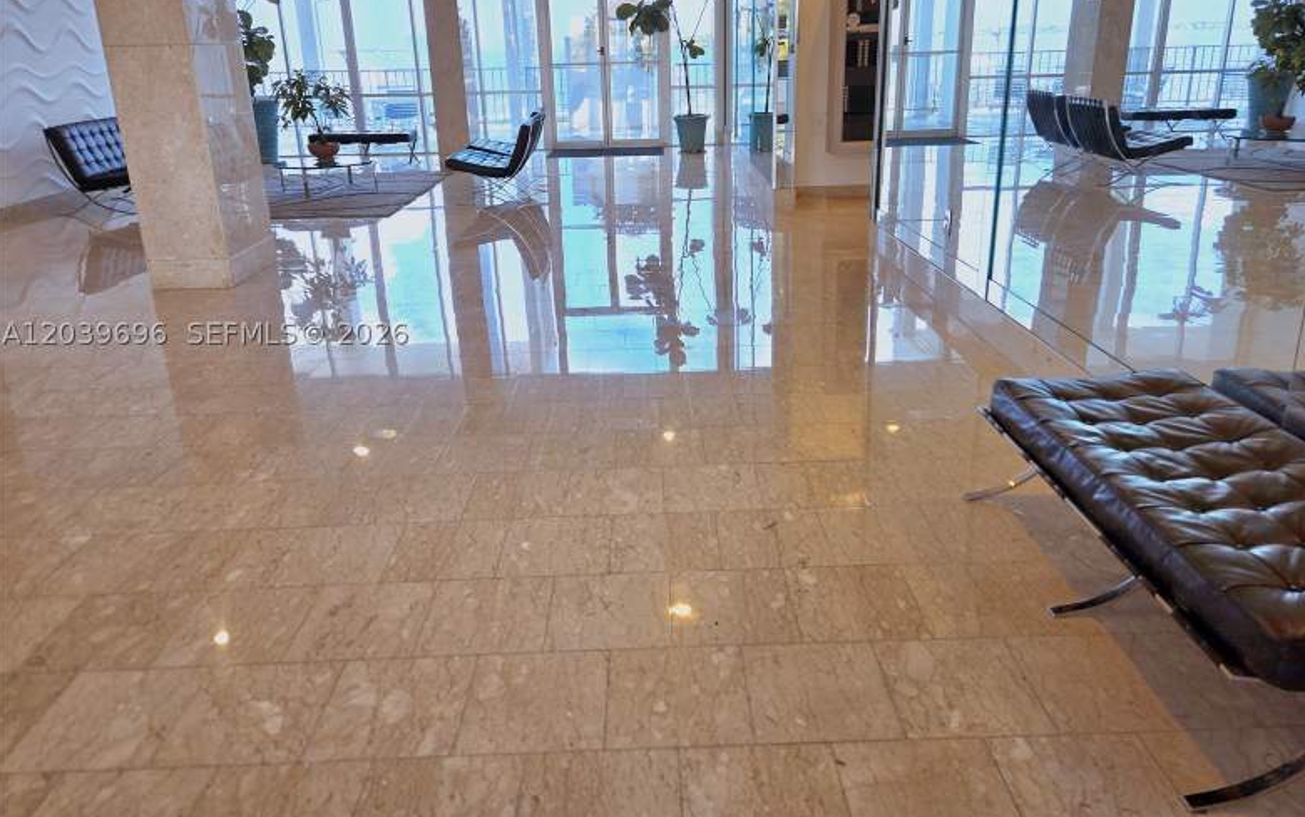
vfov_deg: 49.1
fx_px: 889
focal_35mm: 25
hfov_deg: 72.5
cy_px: 333
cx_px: 664
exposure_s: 1/120
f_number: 1.8
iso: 40
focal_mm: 5.4
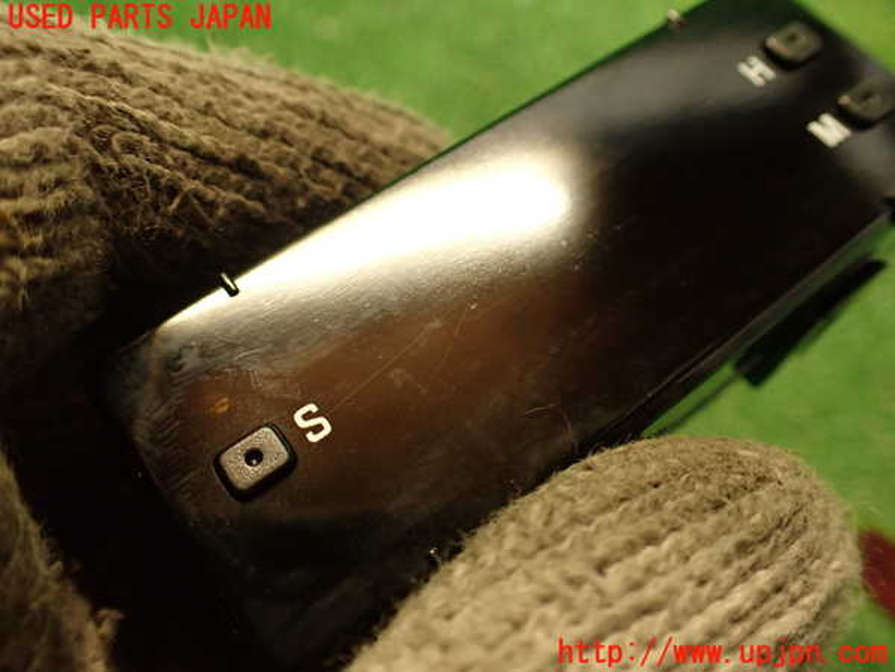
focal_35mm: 30
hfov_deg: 60.0
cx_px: 448
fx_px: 776
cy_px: 336
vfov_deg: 46.8
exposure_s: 1/30
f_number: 2.3
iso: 400
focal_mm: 5.4
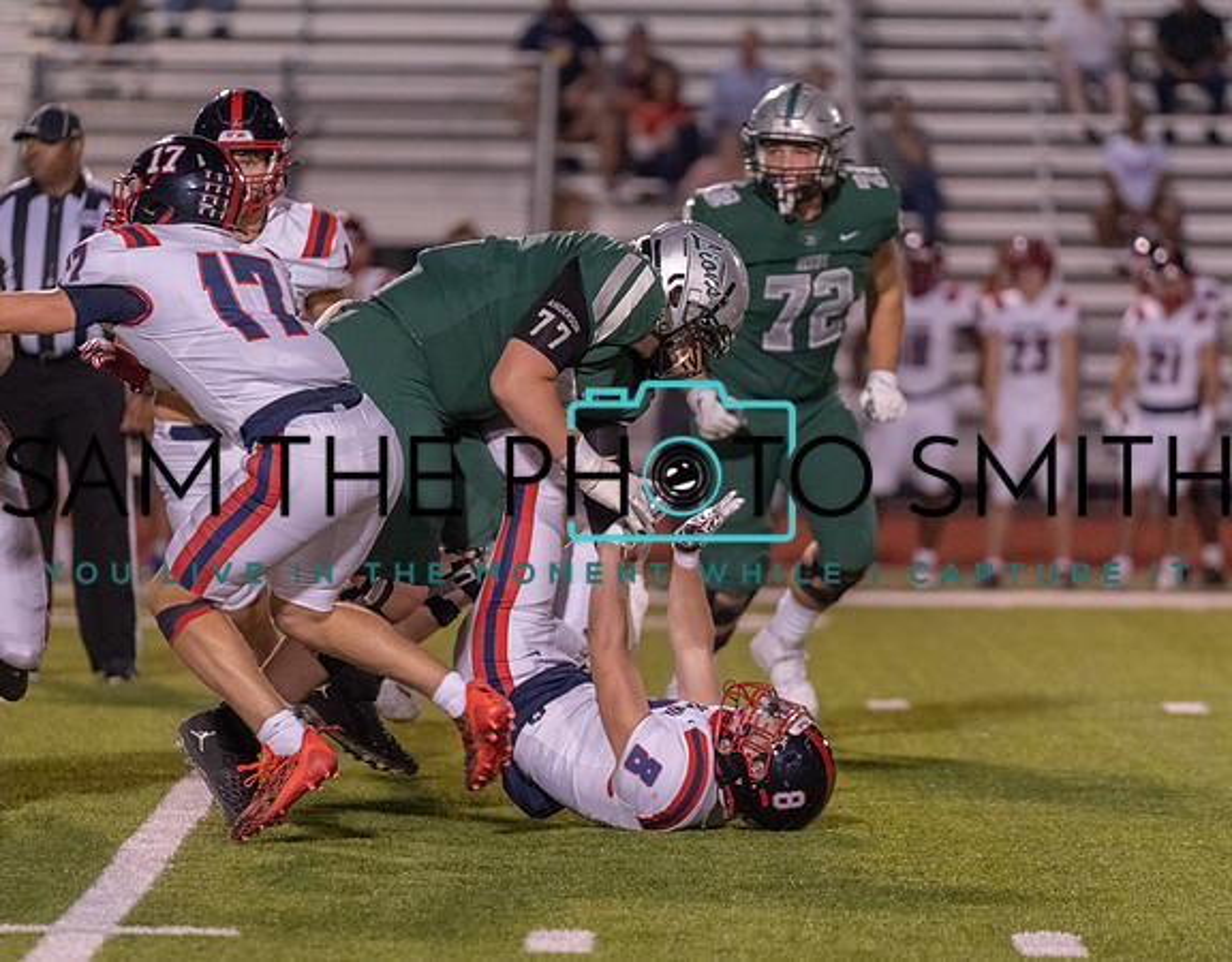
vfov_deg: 5.1
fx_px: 10735
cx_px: 449
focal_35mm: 297
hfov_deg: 6.6
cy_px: 533
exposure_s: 1/1000
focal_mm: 200
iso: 5000
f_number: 2.8
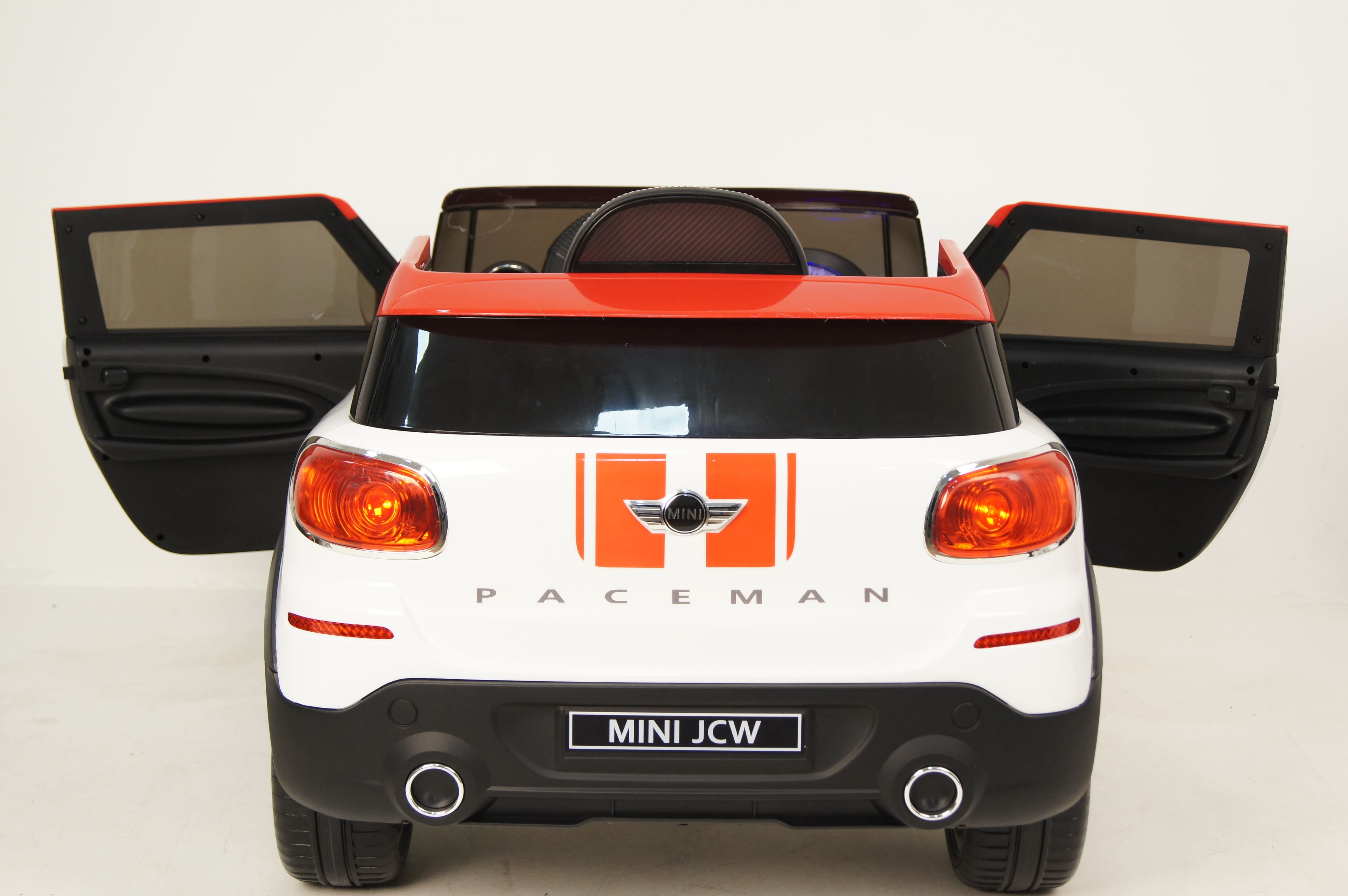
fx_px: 2525
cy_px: 448
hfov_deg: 29.9
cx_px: 674
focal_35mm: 68
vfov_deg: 20.1
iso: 800
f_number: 5.6
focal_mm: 45
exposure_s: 1/60
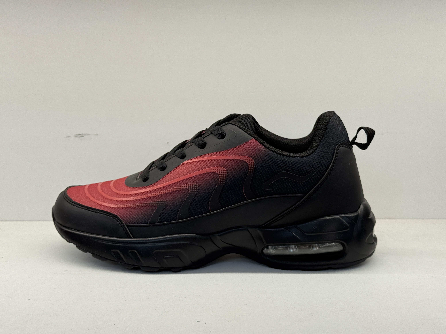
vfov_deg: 30.3
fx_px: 618
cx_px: 223
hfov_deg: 39.7
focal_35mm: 48
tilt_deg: -9.7
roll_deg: -0.3
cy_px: 167
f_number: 1.78
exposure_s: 1/204
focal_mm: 6.76
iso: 64
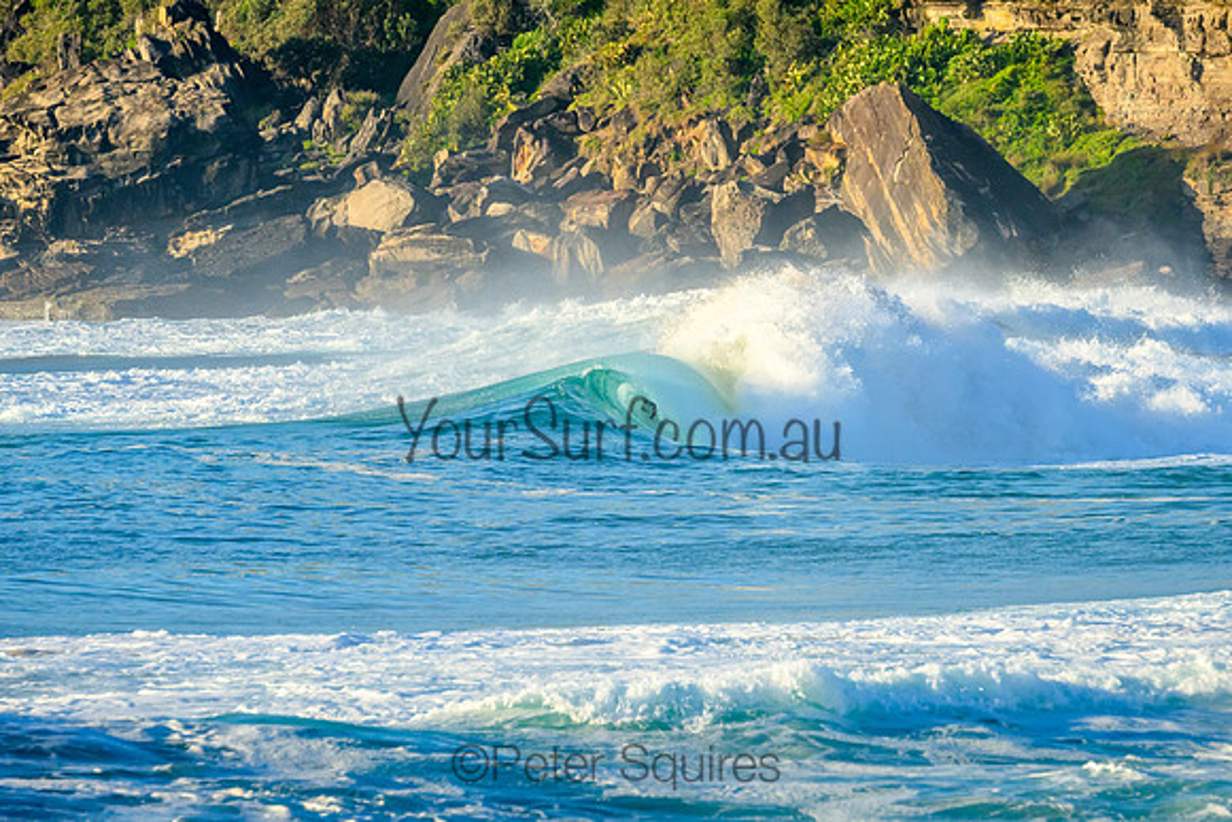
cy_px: 401
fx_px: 18803
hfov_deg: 3.8
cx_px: 680
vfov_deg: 2.5
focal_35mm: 549
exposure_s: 1/2000
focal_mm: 400
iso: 1000
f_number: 9
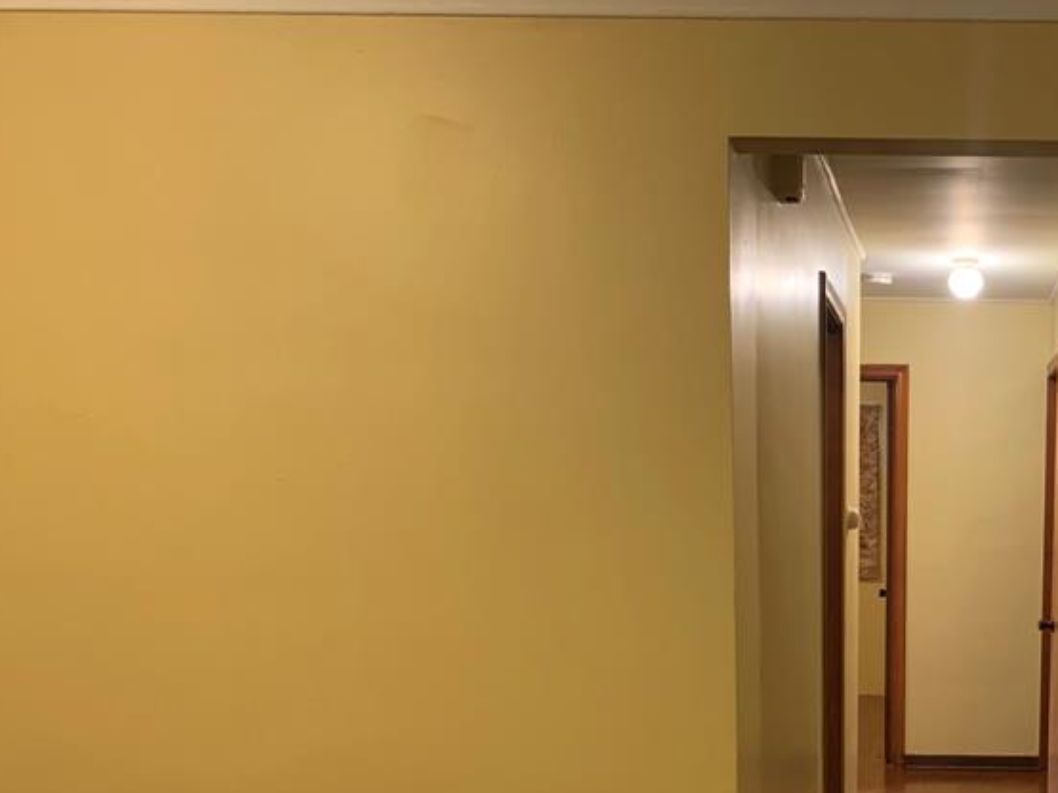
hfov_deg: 37.2
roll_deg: -0.7
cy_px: 713
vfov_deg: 29.0
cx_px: 947
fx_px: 1467
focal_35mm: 48
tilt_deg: -9.5
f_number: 1.8
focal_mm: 4.25
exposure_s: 1/40
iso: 400
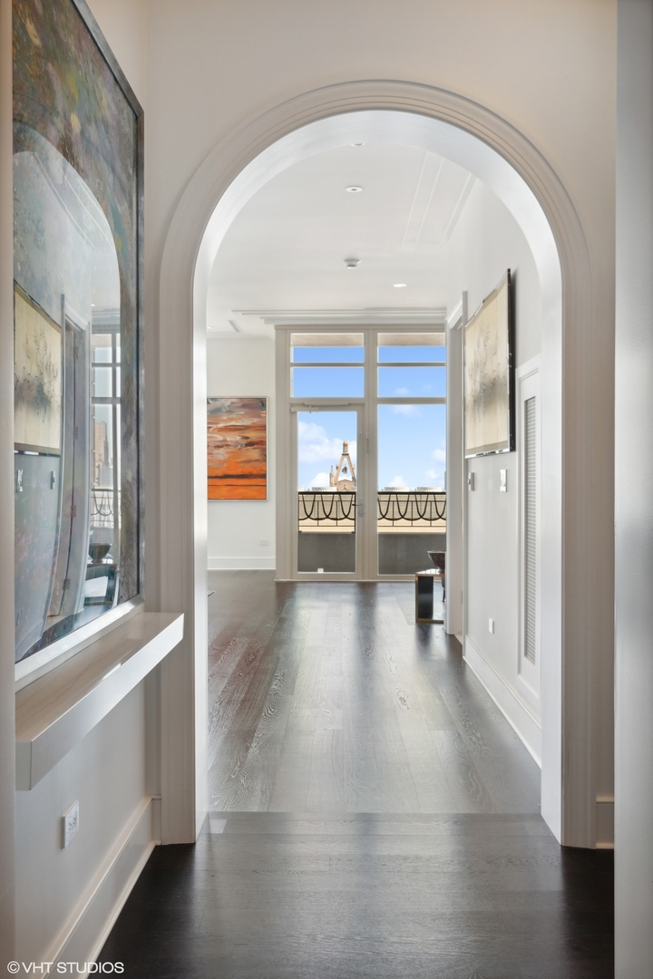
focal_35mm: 34
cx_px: 326
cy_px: 490
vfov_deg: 55.8
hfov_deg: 38.9
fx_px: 925
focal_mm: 23
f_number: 8
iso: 320
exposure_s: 1/100
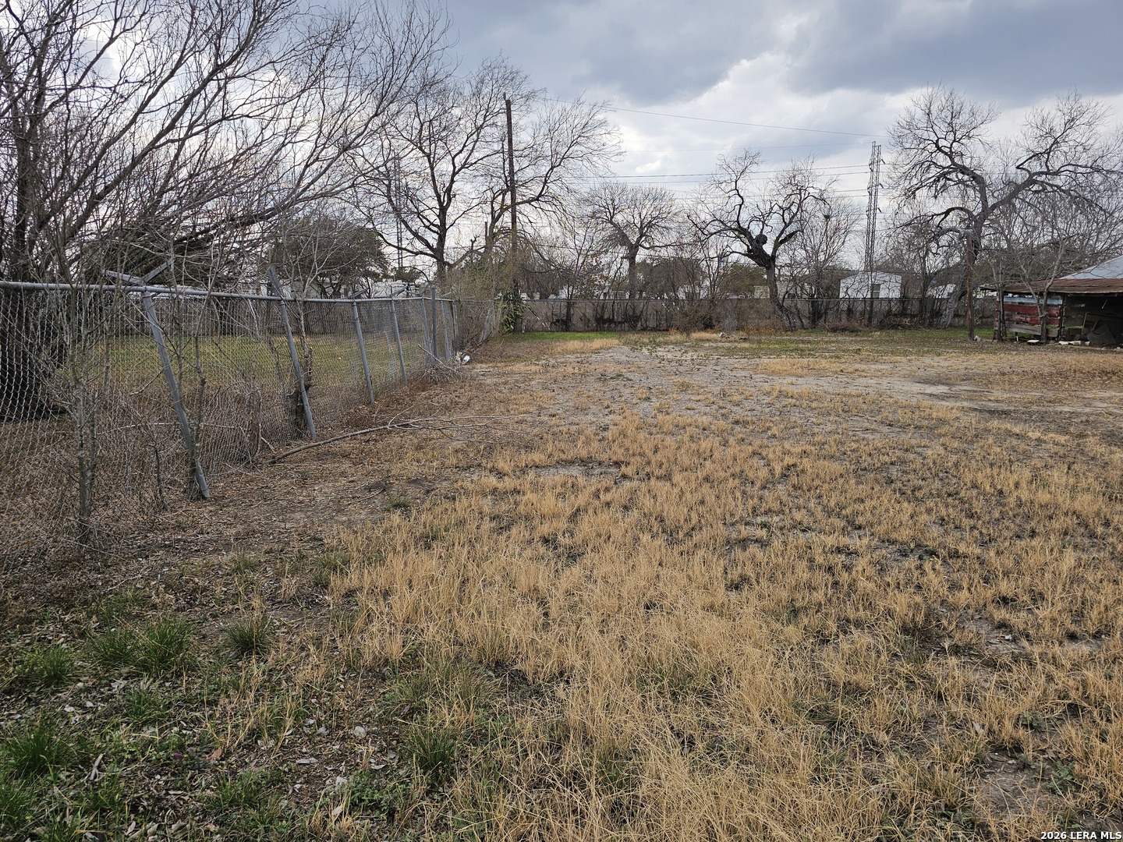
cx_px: 562
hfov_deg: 73.9
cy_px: 421
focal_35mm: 23
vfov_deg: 58.9
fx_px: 746
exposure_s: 1/405
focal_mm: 6.3
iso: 10
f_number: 1.7
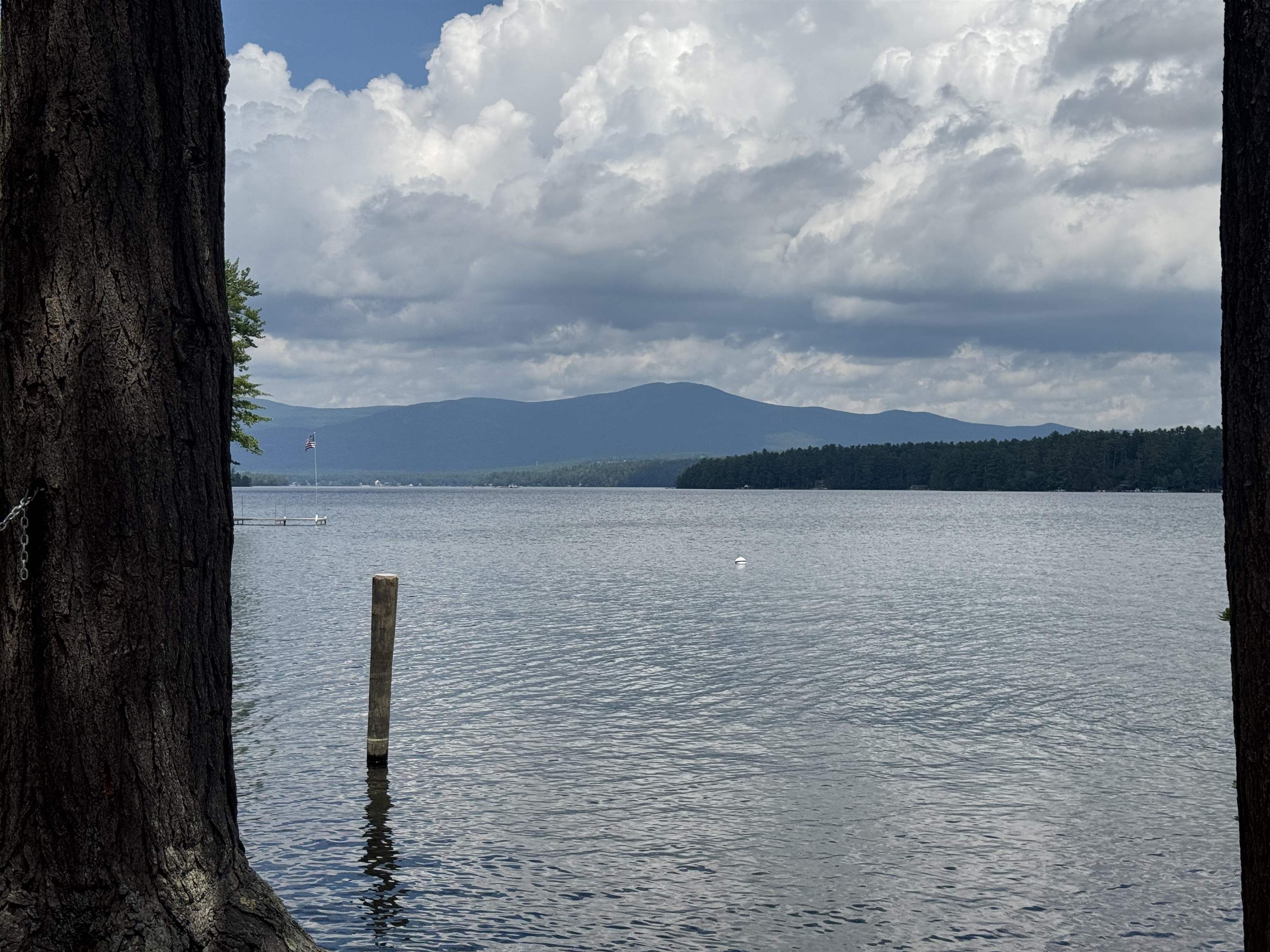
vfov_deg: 30.3
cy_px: 476
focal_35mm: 48
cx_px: 635
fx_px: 1761
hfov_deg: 39.7
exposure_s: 1/9009
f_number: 1.78
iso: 80
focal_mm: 6.76
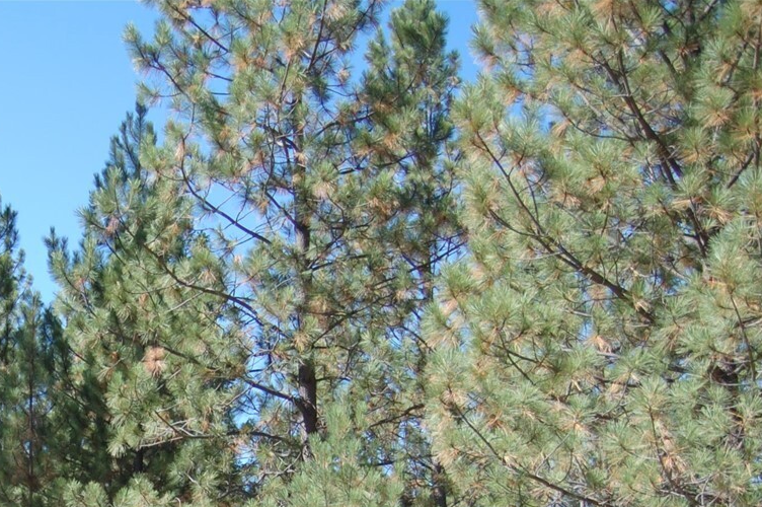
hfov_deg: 30.8
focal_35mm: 61
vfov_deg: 21.0
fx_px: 1290
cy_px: 571
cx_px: 21
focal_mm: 18
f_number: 3.5
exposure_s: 1/640
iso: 200
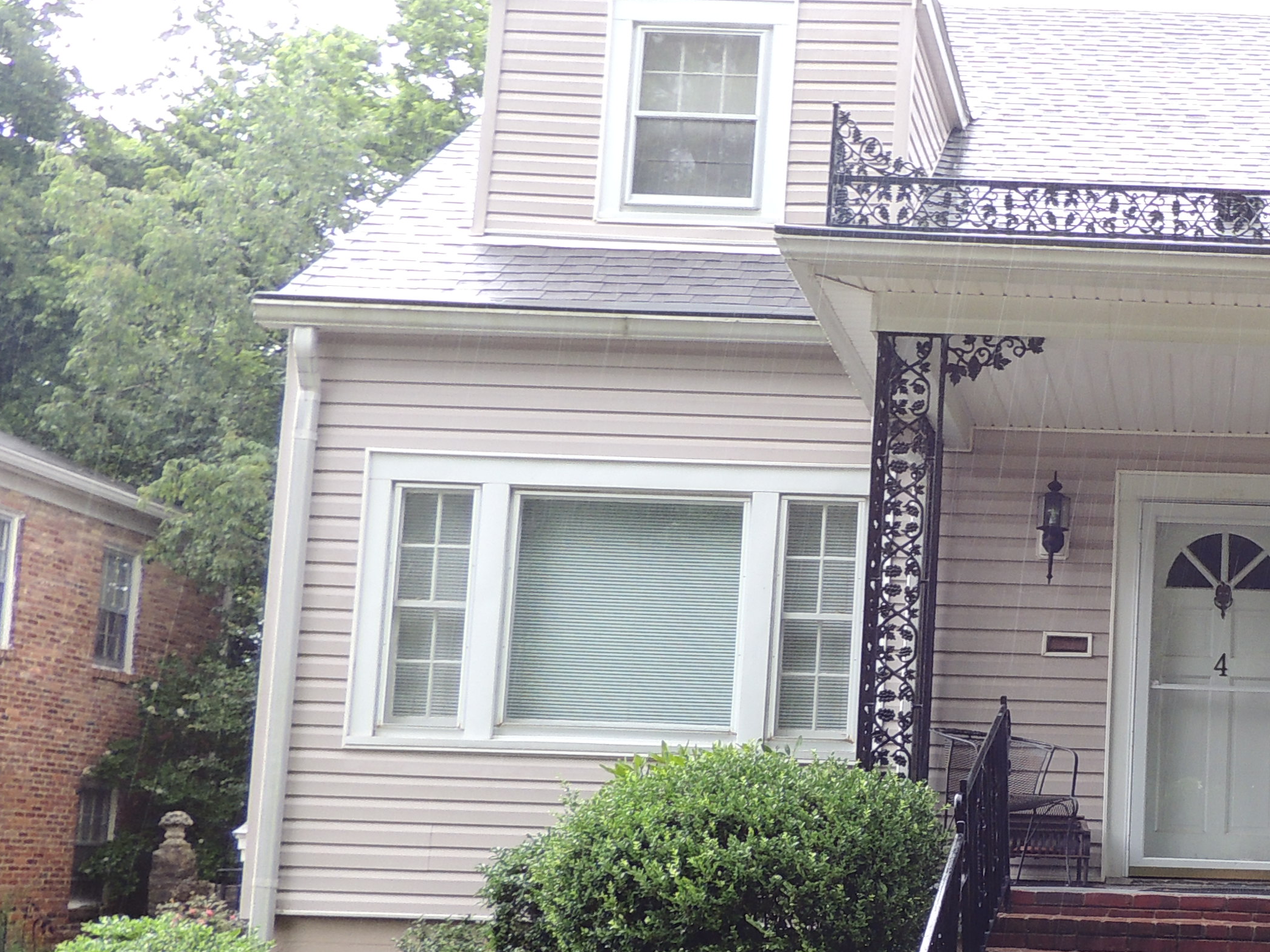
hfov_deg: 33.4
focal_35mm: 53
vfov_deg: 27.3
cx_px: 1241
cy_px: 656
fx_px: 1944
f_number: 3
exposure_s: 1/30
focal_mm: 4.3
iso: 110
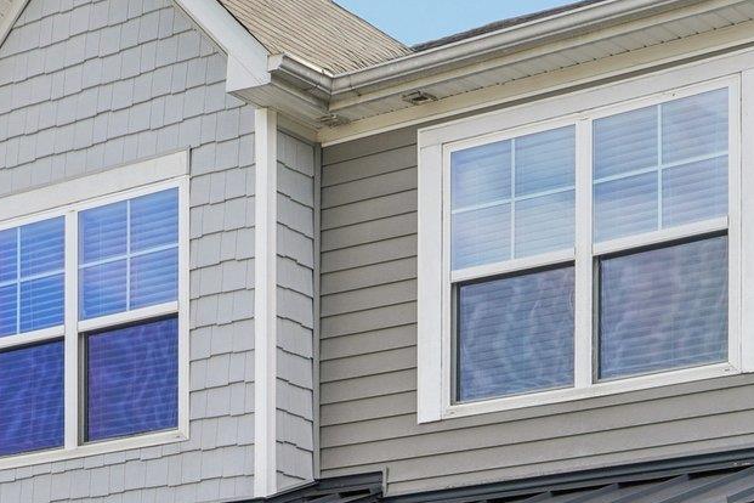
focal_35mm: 99
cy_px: 614
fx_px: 2073
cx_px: 418
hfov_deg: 20.6
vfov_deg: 13.4
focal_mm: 20
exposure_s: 1/45
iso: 100
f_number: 8
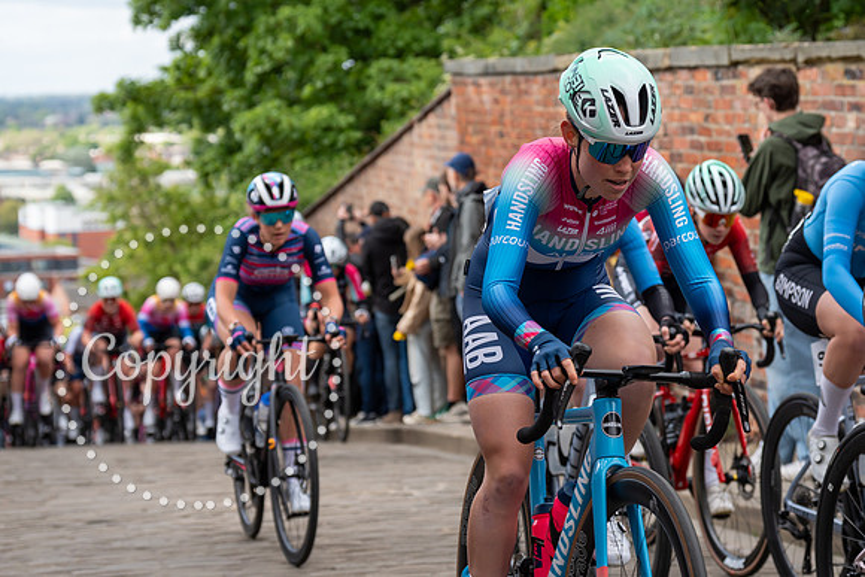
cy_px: 174
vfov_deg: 14.0
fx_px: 2352
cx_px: 549
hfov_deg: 20.8
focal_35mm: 98
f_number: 4
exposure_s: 1/1000
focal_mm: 70
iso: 500
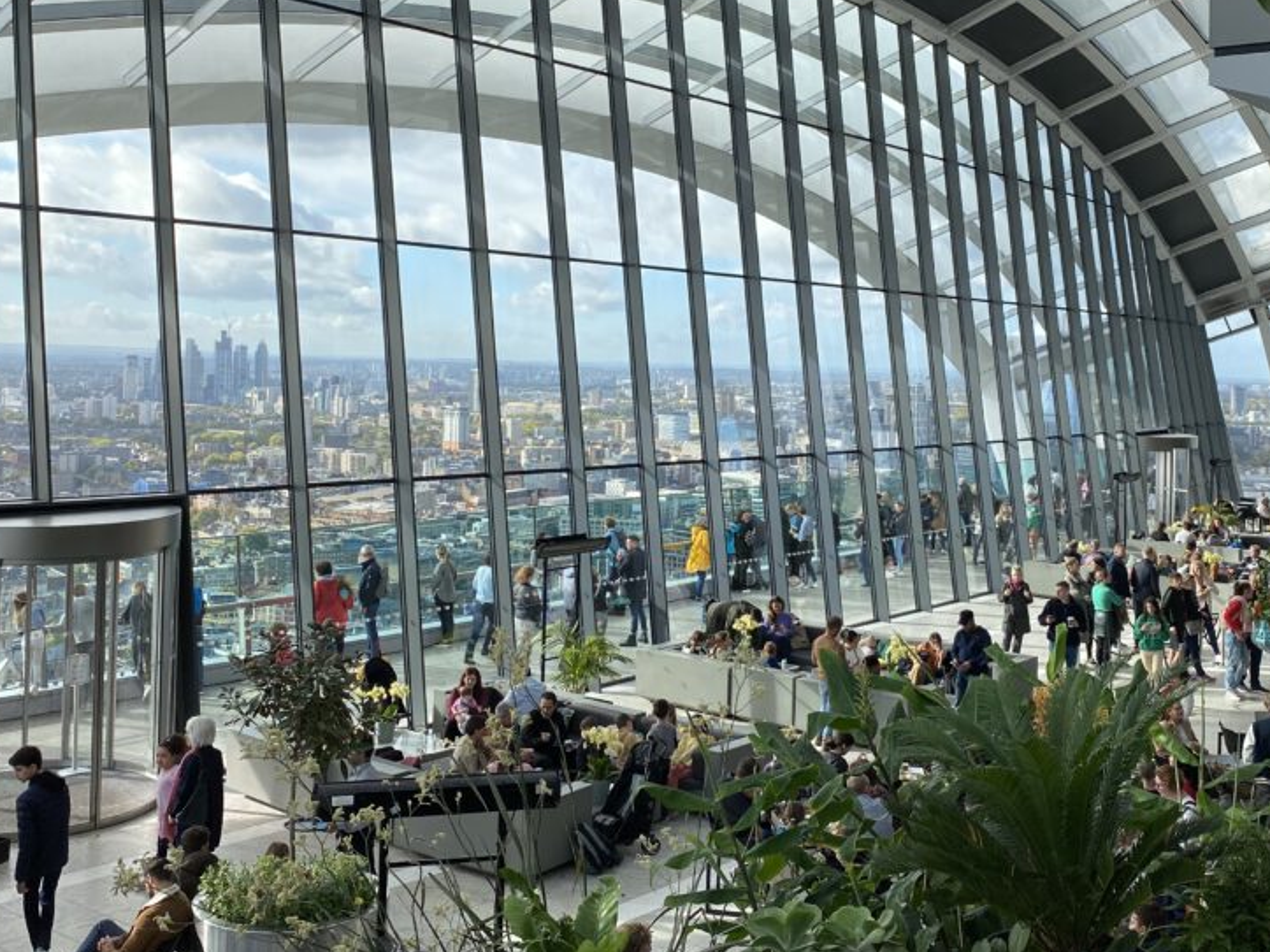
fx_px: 1504
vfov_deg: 35.0
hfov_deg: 45.7
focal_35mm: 41
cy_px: 363
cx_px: 696
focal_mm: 4.25
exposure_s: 1/871
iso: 32
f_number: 1.8
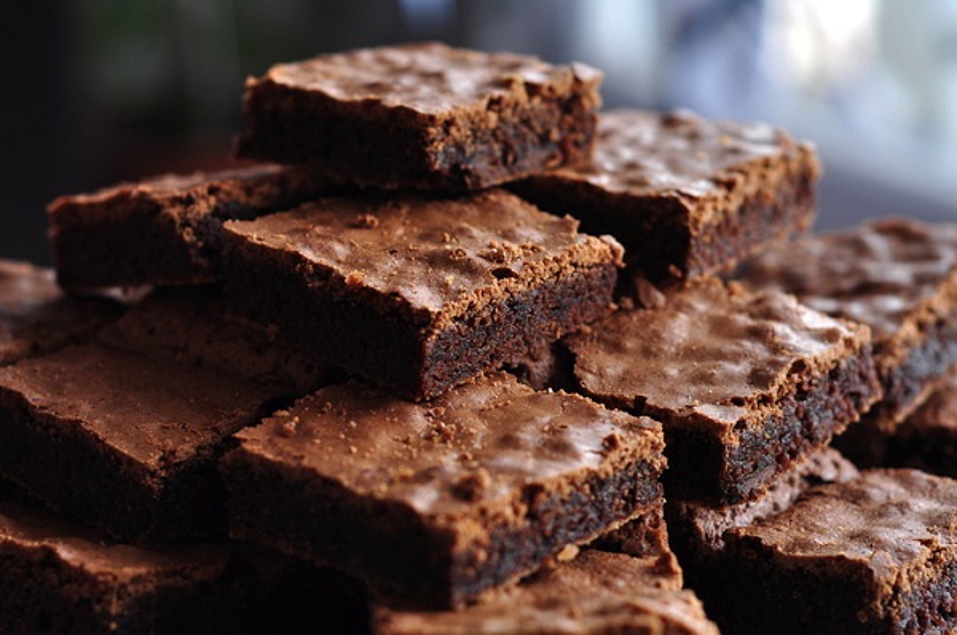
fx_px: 1991
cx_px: 478
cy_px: 318
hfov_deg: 27.0
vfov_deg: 18.1
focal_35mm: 75
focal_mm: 50
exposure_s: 1/60
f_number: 4
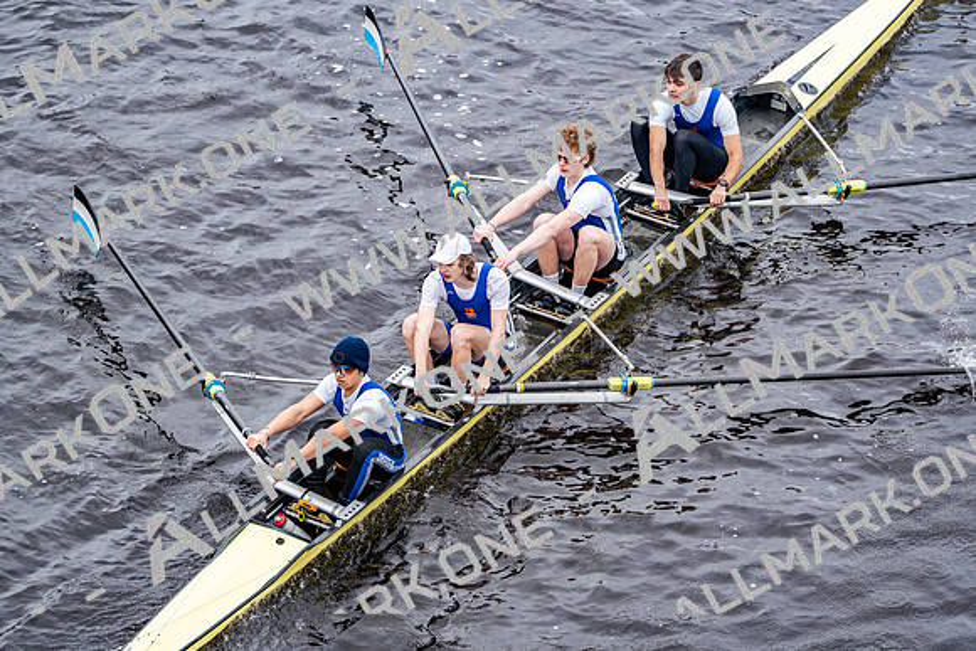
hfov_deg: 10.3
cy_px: 326
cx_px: 488
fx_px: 5423
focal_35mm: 200
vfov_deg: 6.9
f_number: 2.8
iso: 400
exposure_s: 1/2000
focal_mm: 200
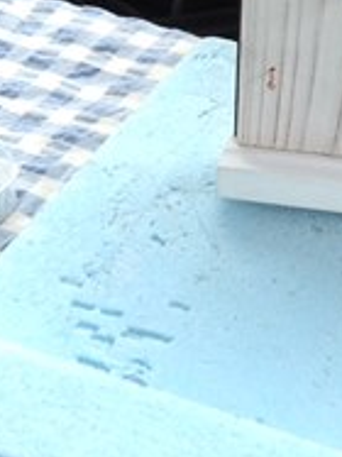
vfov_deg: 13.8
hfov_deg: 10.3
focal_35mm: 141
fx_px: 1860
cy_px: -22
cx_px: 440
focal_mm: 3.3
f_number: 2.4
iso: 32
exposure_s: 1/194
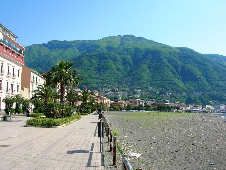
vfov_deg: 41.8
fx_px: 222
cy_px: 85
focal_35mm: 34
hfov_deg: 54.0
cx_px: 113
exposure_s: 1/276
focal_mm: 5.7
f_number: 4.9
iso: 50
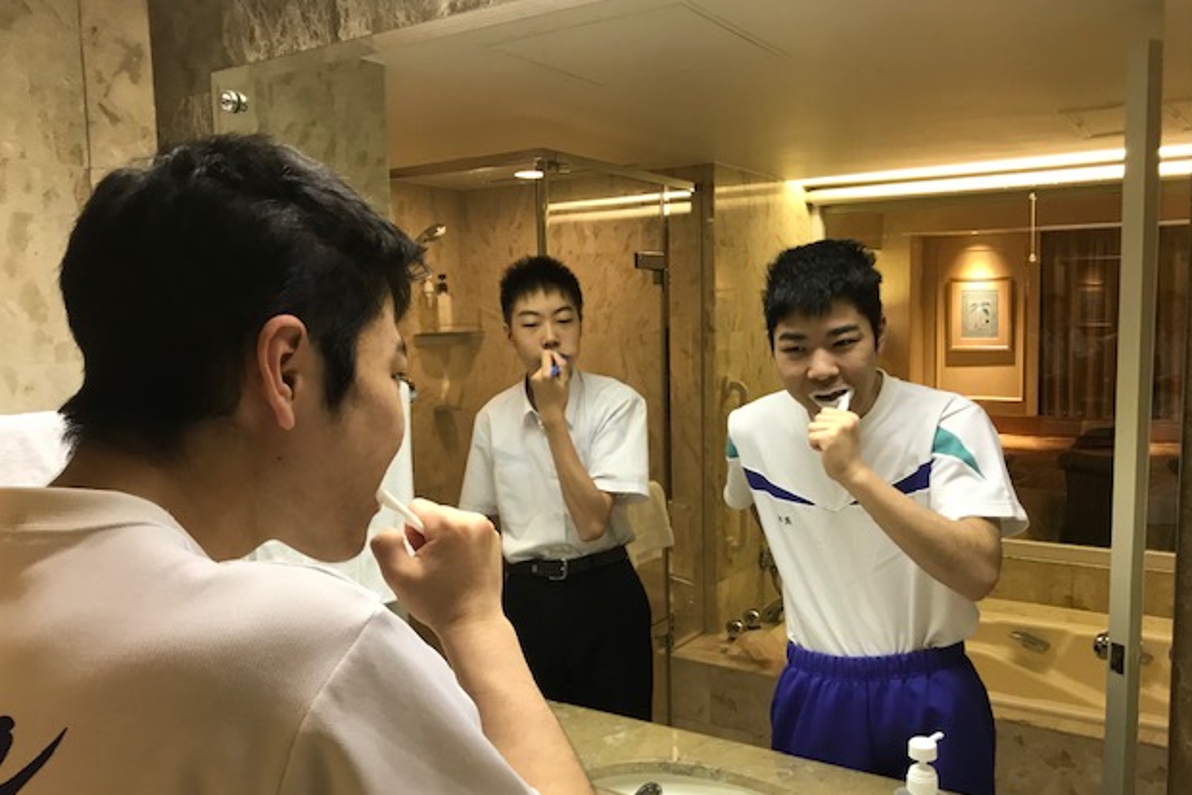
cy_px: 442
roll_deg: +1.5
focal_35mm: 30
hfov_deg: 61.9
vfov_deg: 43.5
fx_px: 993
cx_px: 587
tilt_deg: -6.4
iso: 40
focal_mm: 3.99
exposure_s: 1/17
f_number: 1.8
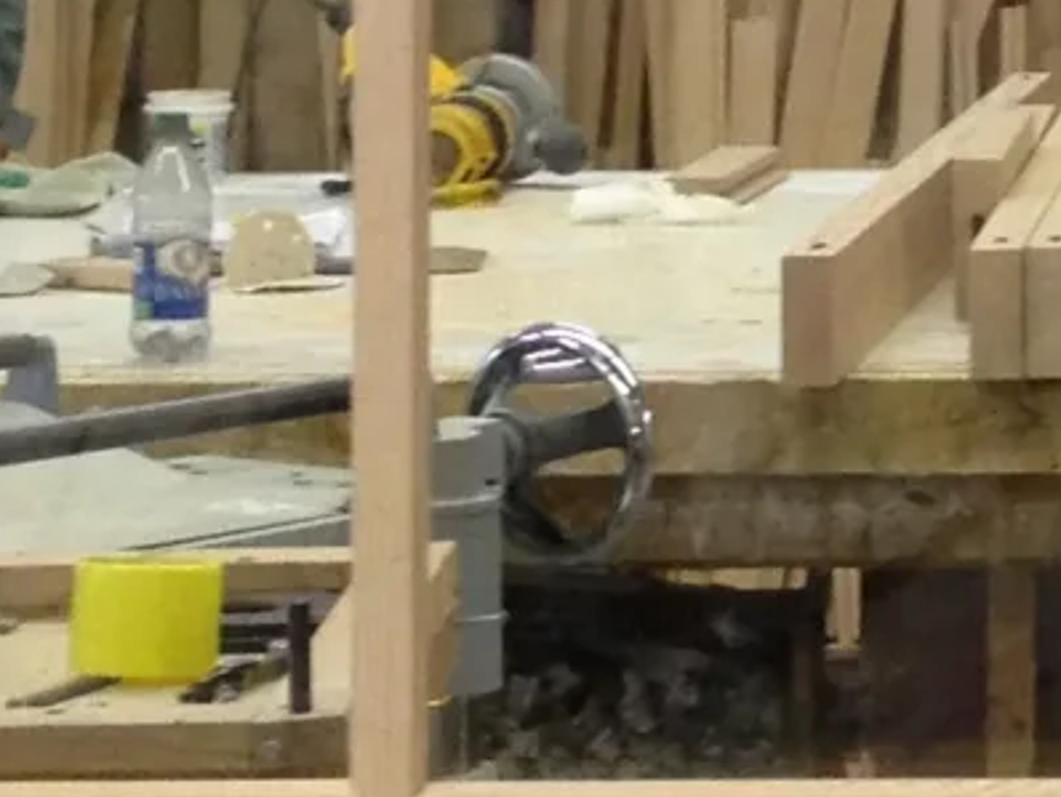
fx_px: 6901
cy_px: -160
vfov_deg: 6.6
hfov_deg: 8.6
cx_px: 1626
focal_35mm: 225
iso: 160
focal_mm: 4.28
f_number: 2.4
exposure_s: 1/20
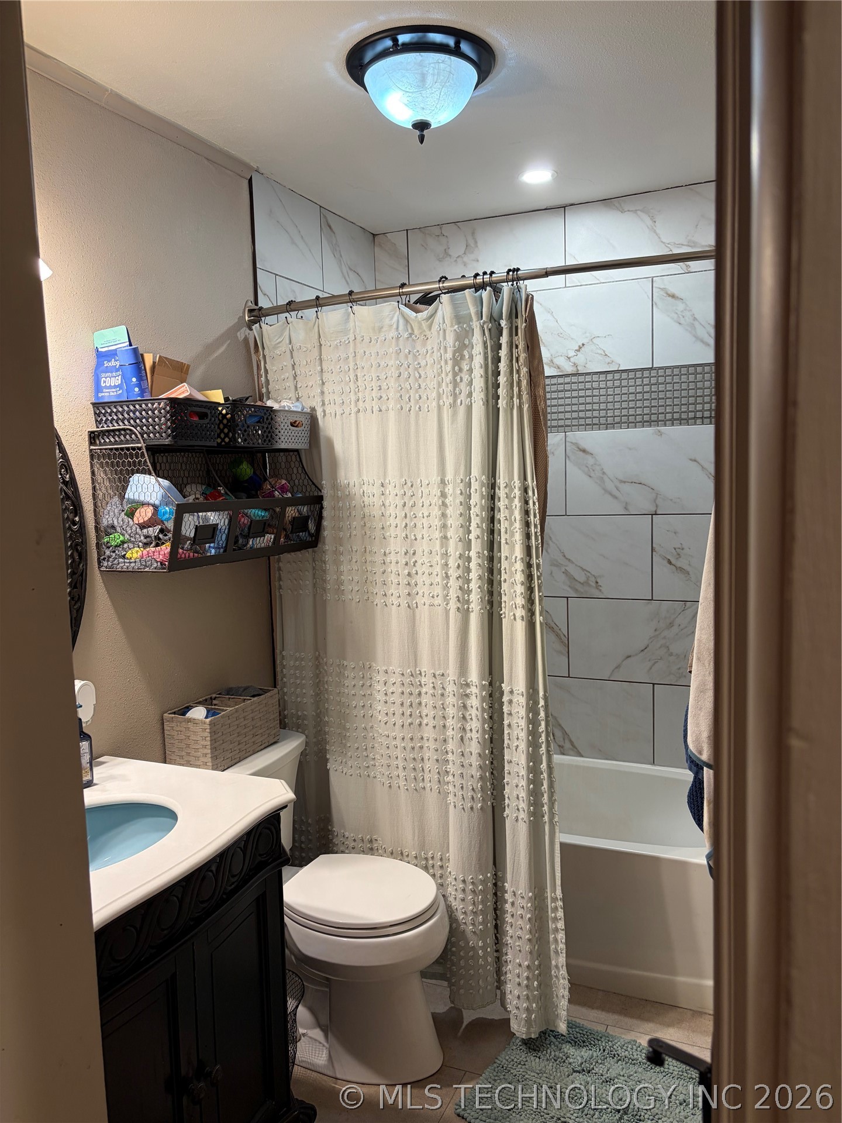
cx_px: 421
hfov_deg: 53.1
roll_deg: +1.5
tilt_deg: -6.0
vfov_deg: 67.3
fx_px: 843
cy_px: 562
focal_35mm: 26
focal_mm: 5.96
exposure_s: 1/60
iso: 100
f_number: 1.6
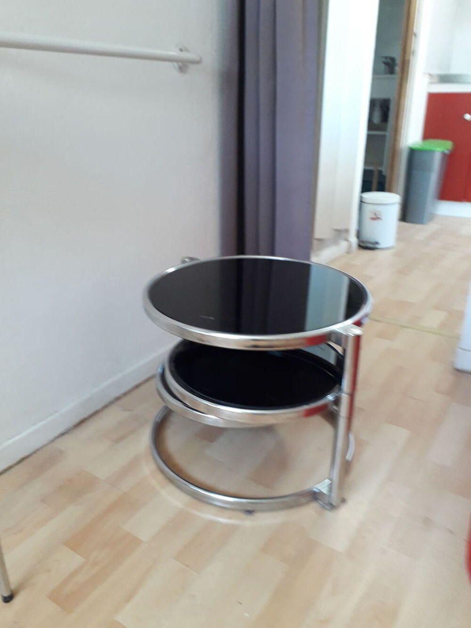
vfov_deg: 65.3
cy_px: 314
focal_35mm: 27
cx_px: 236
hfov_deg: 51.4
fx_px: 490
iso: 160
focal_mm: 3.6
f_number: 1.9
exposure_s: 1/33
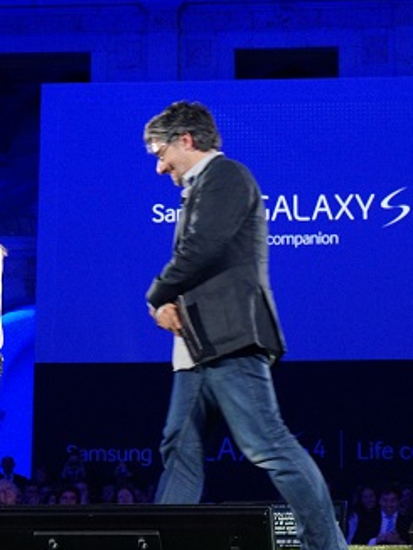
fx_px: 1299
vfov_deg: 23.9
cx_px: 260
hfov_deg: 18.0
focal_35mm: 82
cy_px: 278
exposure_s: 1/60
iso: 2500
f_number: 5.6
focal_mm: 37
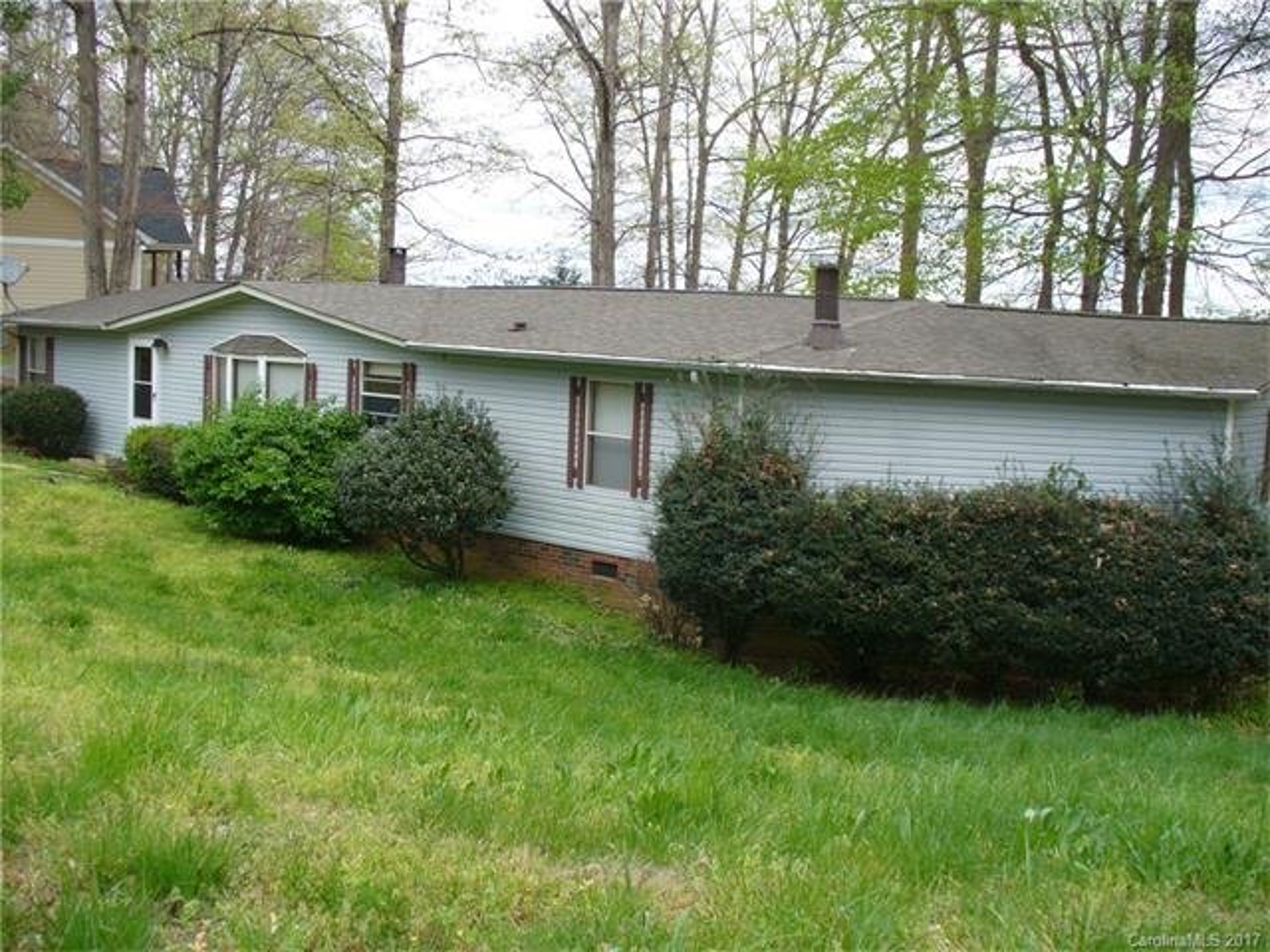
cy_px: 476
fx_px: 1357
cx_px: 635
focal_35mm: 37
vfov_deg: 38.7
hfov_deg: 50.1
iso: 80
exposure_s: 1/320
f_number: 2.8
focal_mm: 6.1
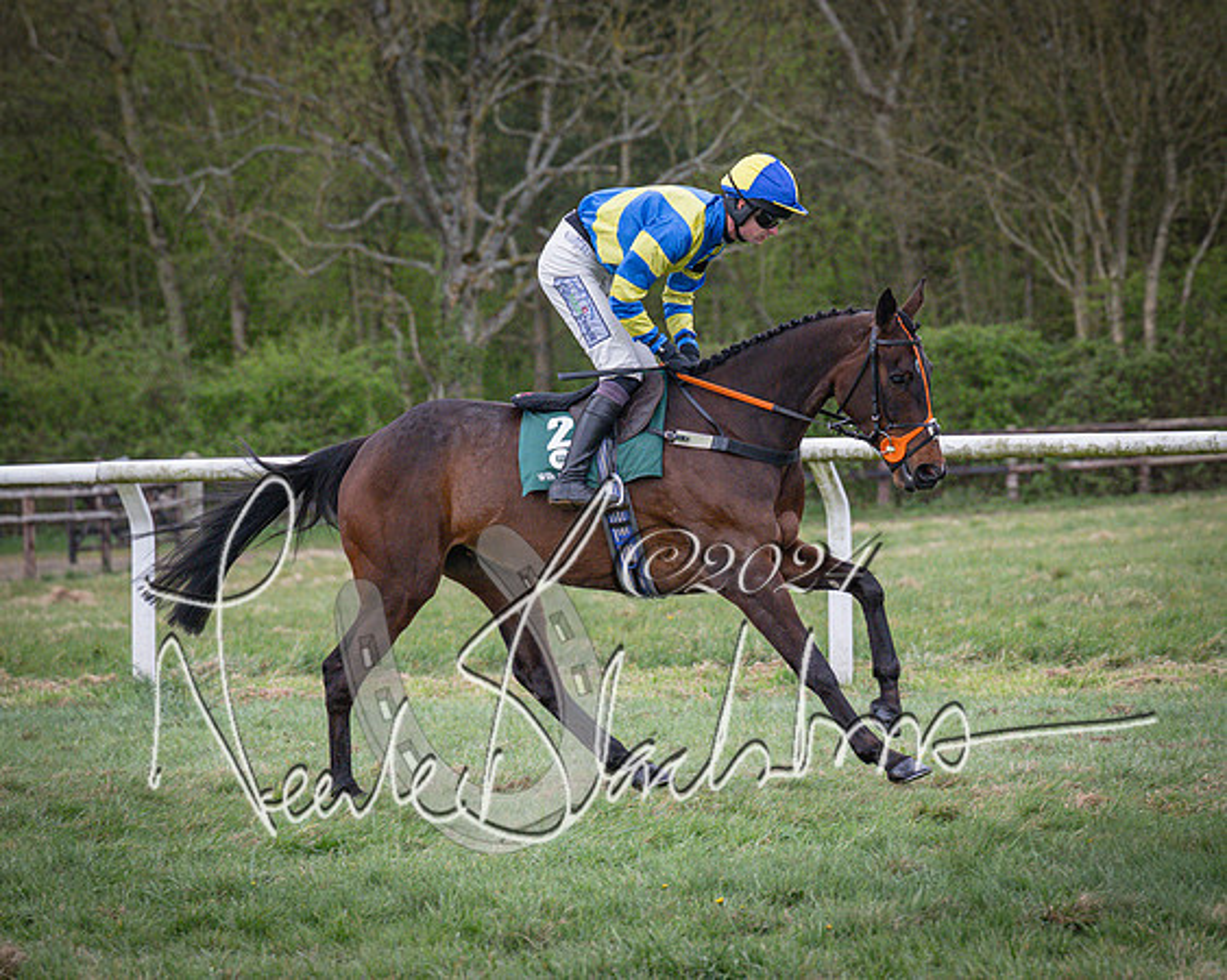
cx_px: 721
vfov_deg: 7.5
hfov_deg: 9.3
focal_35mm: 207
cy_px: 448
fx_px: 7504
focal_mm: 110
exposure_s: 1/1000
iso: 1600
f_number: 4
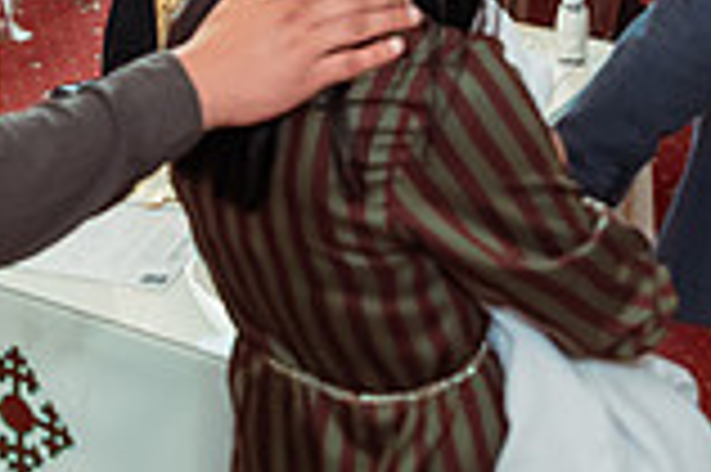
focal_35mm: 104
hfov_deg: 19.6
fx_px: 2052
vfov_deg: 12.8
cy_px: -106
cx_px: 422
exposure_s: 1/250
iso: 3200
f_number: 3.5
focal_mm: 24
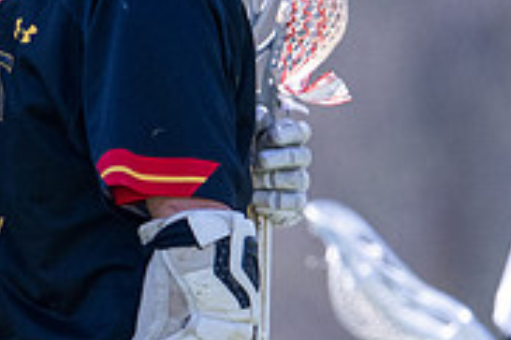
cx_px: 112
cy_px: 138
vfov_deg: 0.8
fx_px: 25796
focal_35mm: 1819
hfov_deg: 1.1
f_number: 4.5
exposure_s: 1/2500
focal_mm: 400
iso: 1250
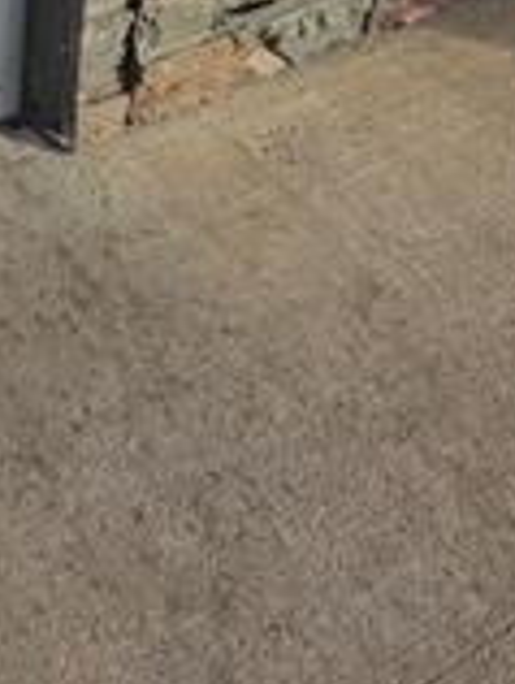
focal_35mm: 63
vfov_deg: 20.1
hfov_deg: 18.6
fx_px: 1246
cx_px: -389
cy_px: -602
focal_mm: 2.2
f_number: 1.9
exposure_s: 1/541
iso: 40
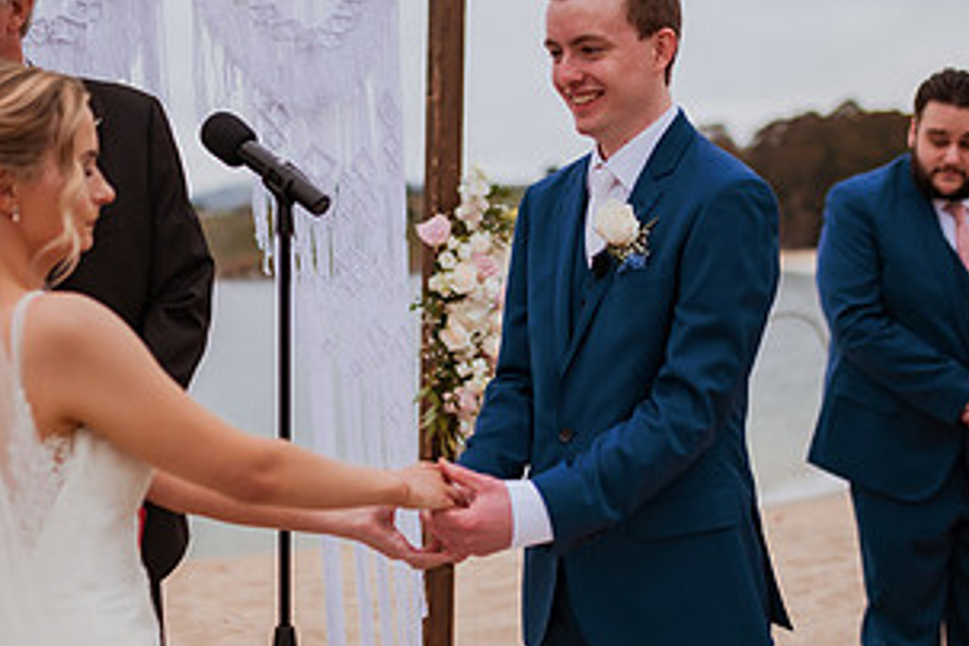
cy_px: 201
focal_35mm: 67
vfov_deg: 20.2
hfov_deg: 30.1
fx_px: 1803
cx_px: 461
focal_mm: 35
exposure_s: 1/5000
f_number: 1.8
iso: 500
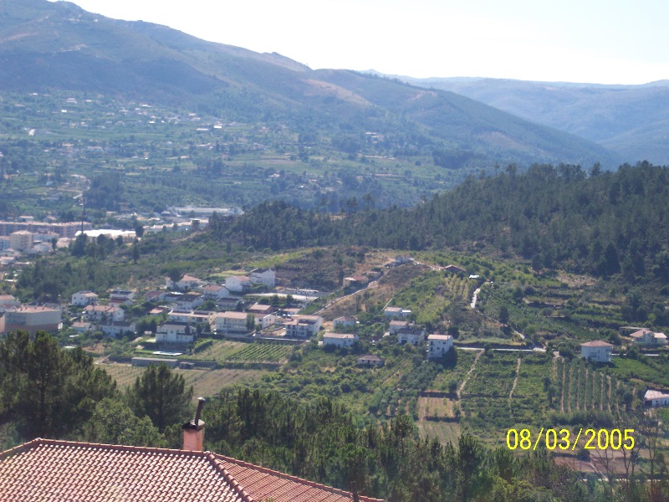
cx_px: 334
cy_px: 251
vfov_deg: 13.0
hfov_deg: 17.3
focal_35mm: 114
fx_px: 2203
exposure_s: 1/700
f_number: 4.8
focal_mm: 24
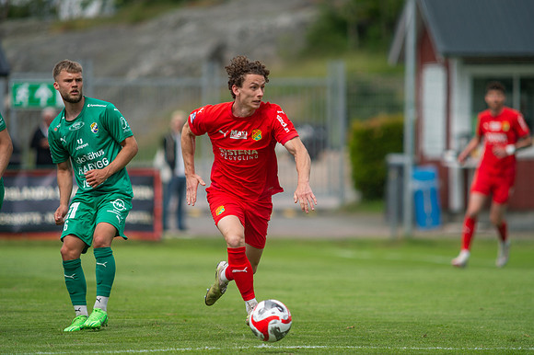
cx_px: 267
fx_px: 6416
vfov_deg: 3.2
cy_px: 178
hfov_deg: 4.8
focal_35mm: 433
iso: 200
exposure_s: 1/1600
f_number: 4
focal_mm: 420
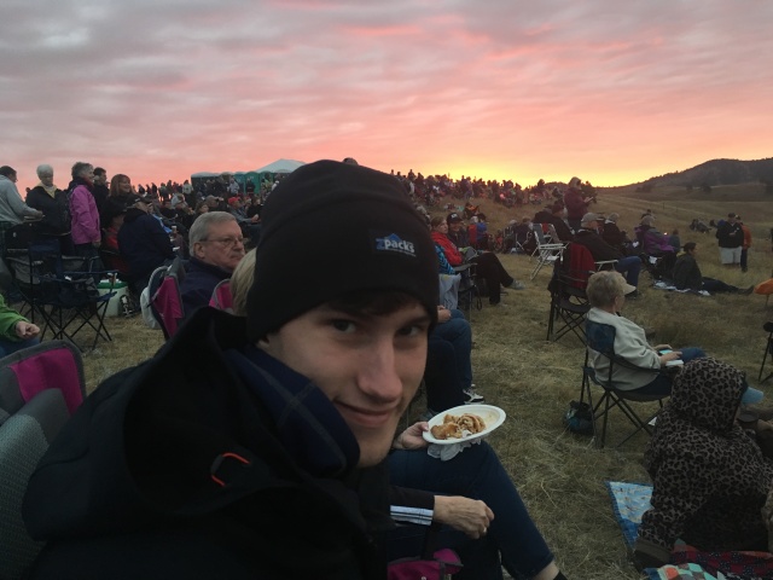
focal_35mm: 29
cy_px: 290
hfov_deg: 61.7
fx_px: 648
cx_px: 386
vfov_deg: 48.2
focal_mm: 4.15
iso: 125
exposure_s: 1/30
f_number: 2.2
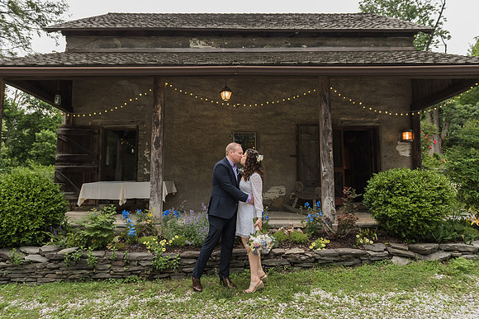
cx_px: 240
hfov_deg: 71.2
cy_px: 154
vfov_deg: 51.1
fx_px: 335
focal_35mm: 25
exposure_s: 1/320
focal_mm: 24
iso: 800
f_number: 4
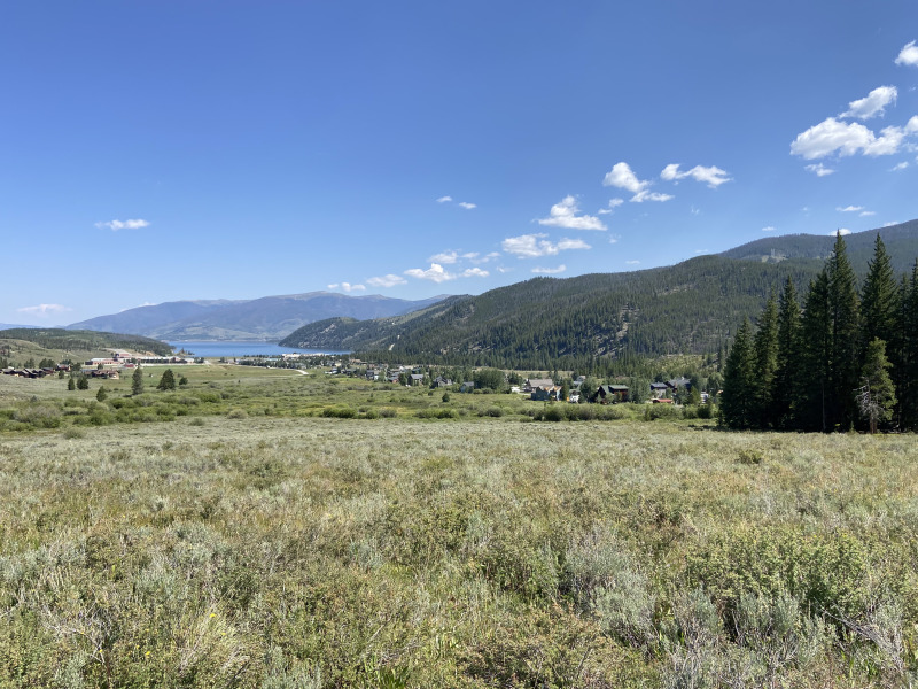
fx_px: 690
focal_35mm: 26
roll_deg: +0.2
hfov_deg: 67.3
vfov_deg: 53.1
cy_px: 344
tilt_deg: -0.6
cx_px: 459
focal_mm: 4.25
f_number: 1.8
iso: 32
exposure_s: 1/2268
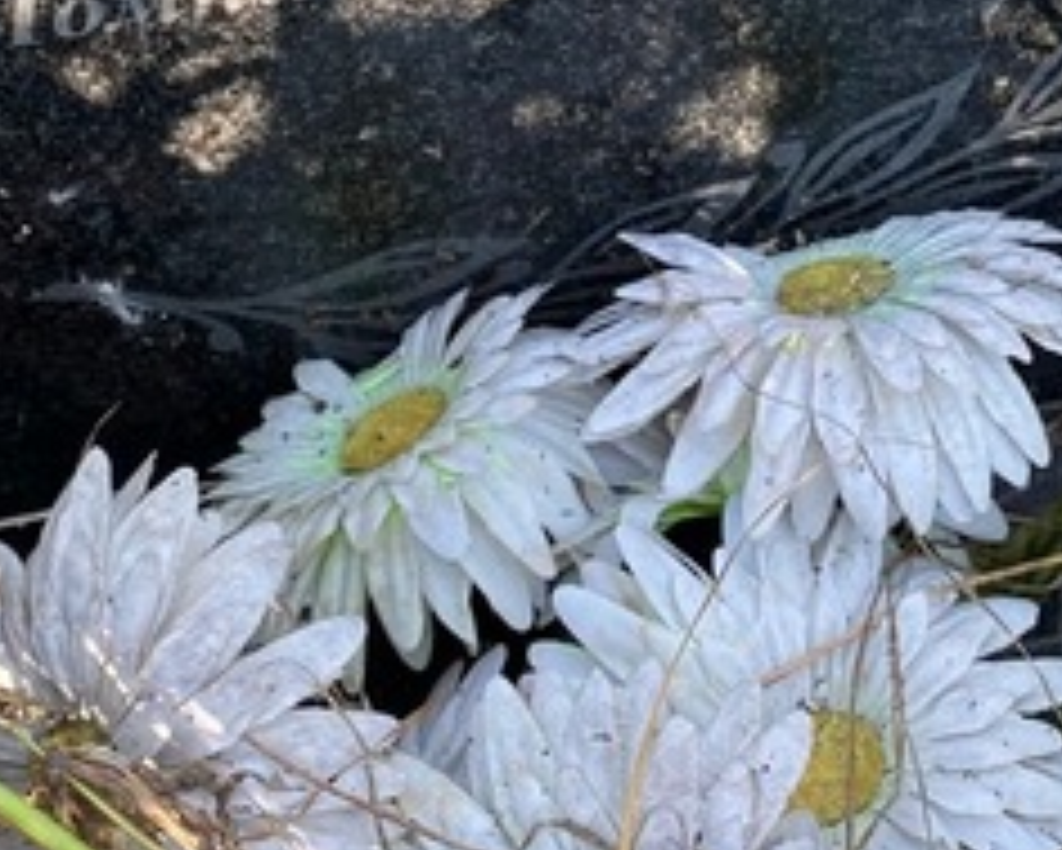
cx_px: 738
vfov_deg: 17.0
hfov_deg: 22.1
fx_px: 2704
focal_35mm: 86
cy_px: -198
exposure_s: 1/184
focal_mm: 4.25
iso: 32
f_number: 1.8
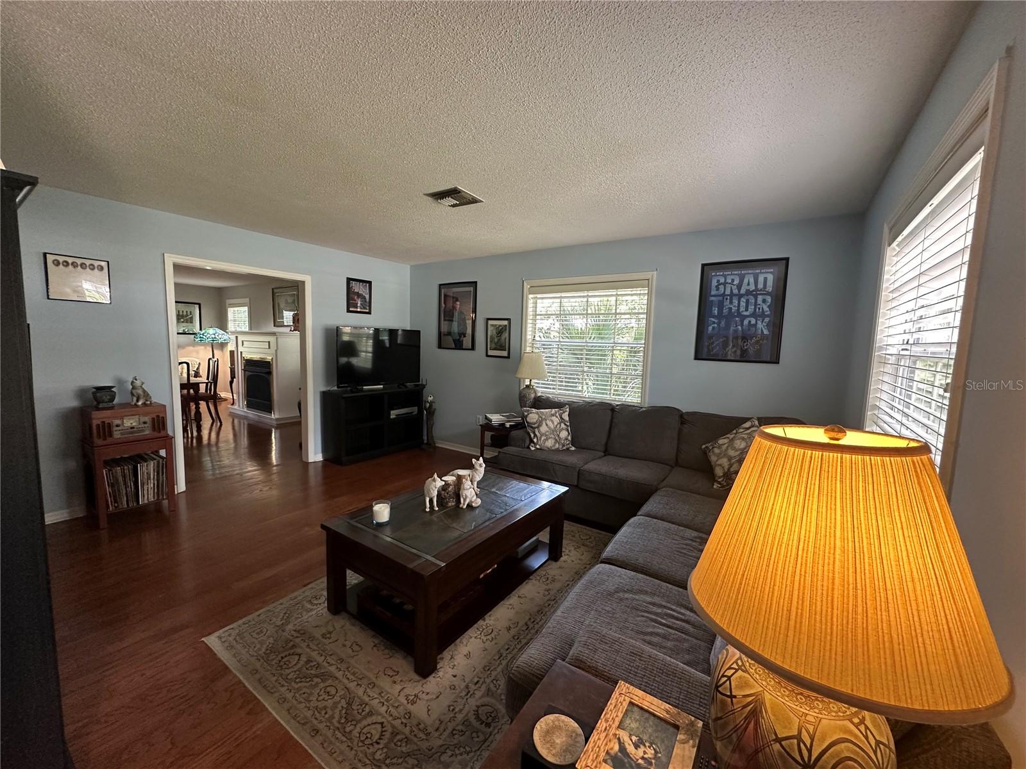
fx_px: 415
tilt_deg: -6.7
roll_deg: -1.3
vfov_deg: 85.7
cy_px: 384
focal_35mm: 14
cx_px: 513
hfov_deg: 102.1
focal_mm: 2.22
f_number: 2.2
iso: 320
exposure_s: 1/83
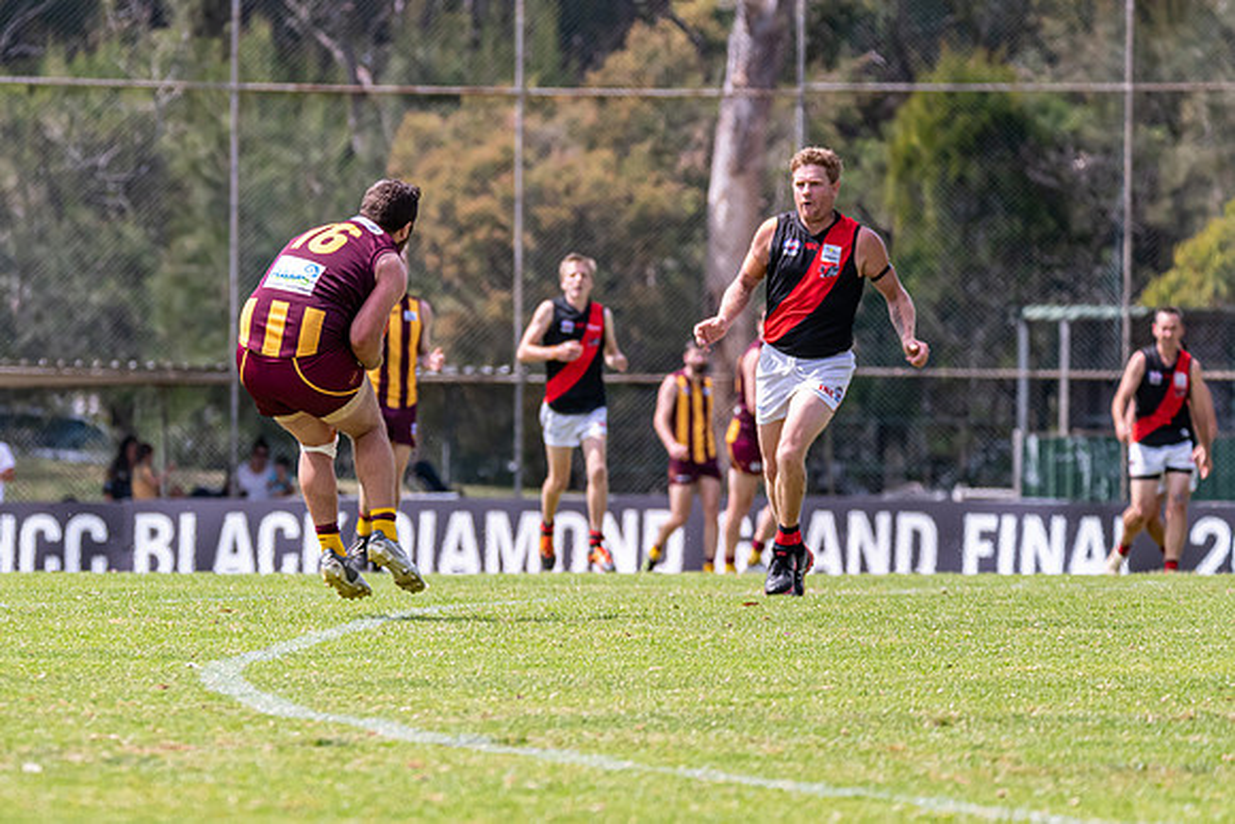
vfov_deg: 3.6
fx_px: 12965
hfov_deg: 5.5
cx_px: 338
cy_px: 315
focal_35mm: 378
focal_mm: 260
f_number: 6.3
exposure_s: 1/2500
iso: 800
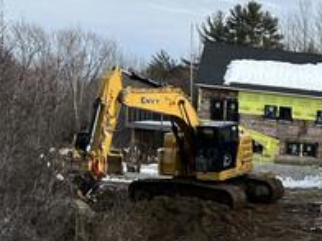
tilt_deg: -10.0
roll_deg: -4.1
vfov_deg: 13.3
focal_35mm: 106
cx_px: 384
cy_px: 348
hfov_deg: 17.7
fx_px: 986
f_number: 1.5
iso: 50
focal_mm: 5.7
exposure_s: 1/2165
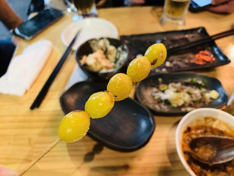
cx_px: 117
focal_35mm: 26
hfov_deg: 67.3
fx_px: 176
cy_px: 88
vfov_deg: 53.1
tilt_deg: -52.5
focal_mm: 4.25
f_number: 1.8
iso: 640
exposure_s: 1/25
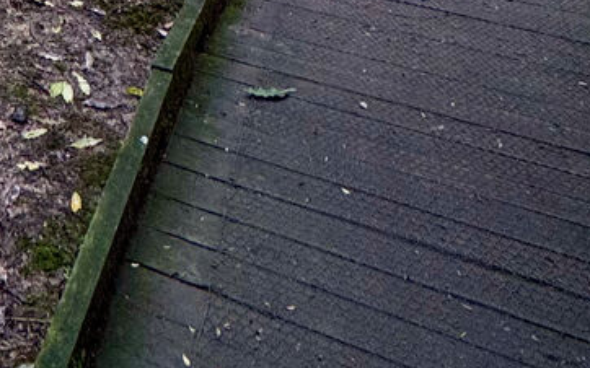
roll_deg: +0.5
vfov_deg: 11.4
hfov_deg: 27.6
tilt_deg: +9.8
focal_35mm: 63
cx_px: -156
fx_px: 1013
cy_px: -738
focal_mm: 2.22
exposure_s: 1/99
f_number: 2.2
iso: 80
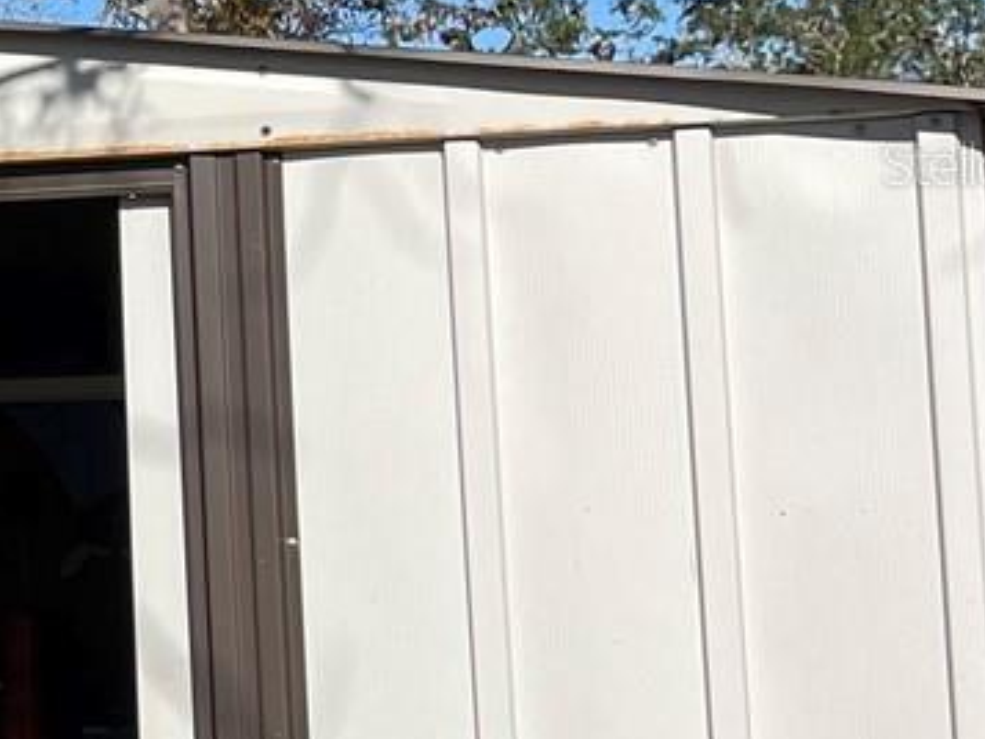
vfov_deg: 13.2
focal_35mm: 112
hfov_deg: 14.3
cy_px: 163
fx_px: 3188
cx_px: -1065
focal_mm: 5.1
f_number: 1.6
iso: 32
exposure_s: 1/3344
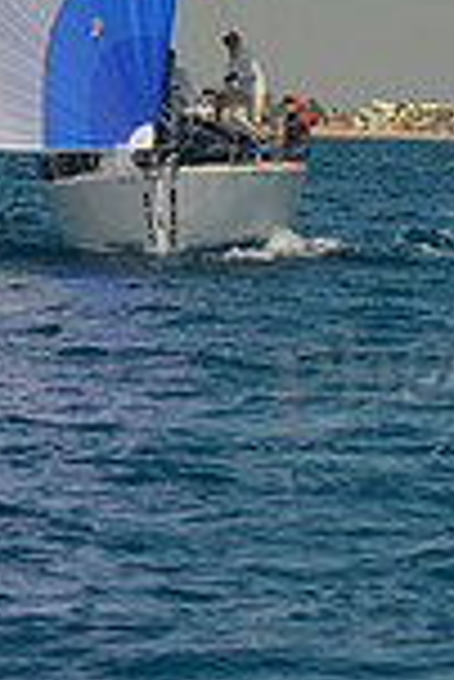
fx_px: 6228
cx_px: 38
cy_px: -311
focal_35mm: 330
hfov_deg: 4.2
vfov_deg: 6.2
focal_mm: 86
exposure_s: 1/640
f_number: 8
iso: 200
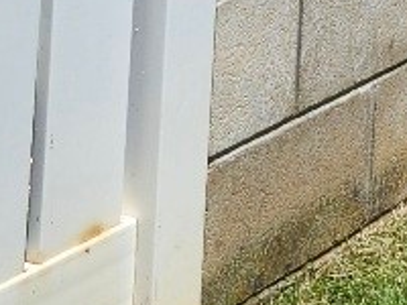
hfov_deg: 10.1
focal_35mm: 184
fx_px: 2163
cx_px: 763
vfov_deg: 6.7
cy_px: -826
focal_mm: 5.54
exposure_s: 1/2500
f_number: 1.8
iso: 25
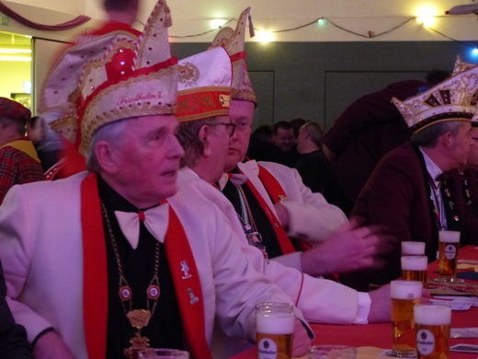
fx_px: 1367
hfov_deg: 19.8
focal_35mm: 99
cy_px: 180
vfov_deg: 14.9
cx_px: 239
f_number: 2.8
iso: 800
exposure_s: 1/10
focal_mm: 17.8
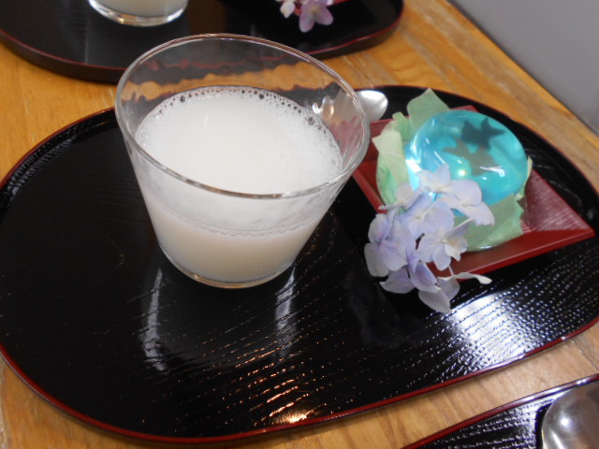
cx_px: 300
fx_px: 450
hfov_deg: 67.3
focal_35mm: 26
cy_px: 224
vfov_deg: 53.1
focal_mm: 4.6
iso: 160
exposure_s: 1/30
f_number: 3.2
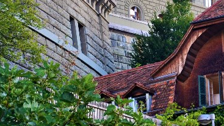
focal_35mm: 171
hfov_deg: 12.4
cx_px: 222
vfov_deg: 7.1
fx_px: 1015
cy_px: 130
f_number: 6.3
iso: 400
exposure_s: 1/20
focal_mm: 50
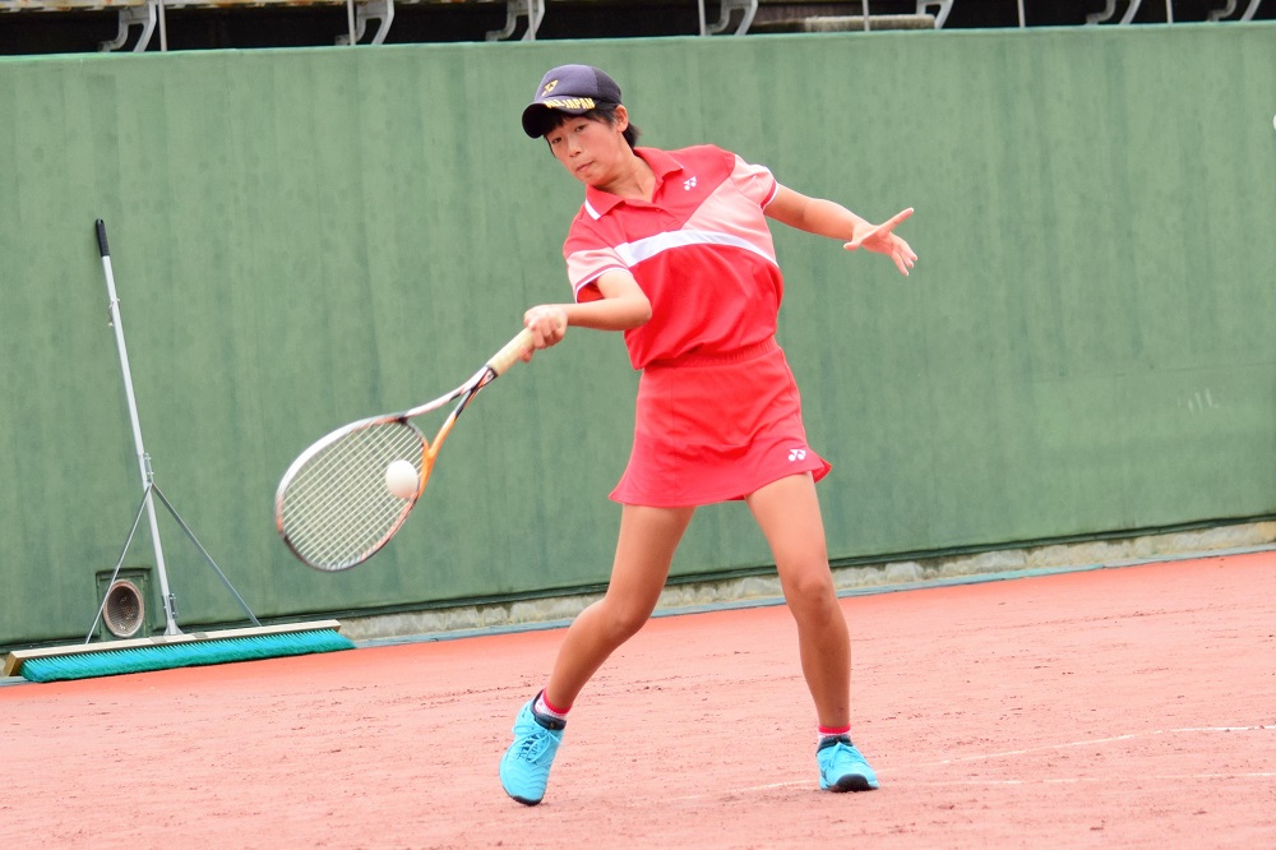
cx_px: 638
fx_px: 4252
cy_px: 425
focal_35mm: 120
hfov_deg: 17.1
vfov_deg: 11.4
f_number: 4.5
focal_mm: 80
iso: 500
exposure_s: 1/1250
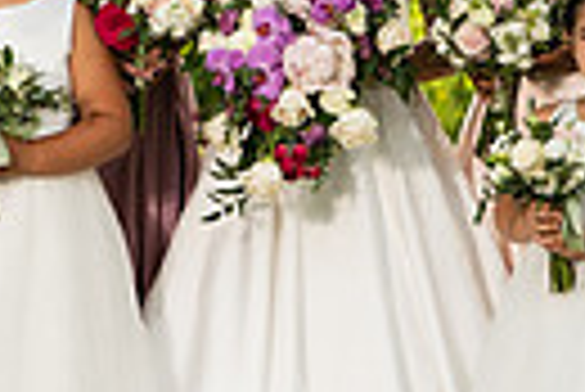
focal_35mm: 306
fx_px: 4978
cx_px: 336
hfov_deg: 6.7
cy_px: -88
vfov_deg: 4.5
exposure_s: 1/4000
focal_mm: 64
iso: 1000
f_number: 2.8
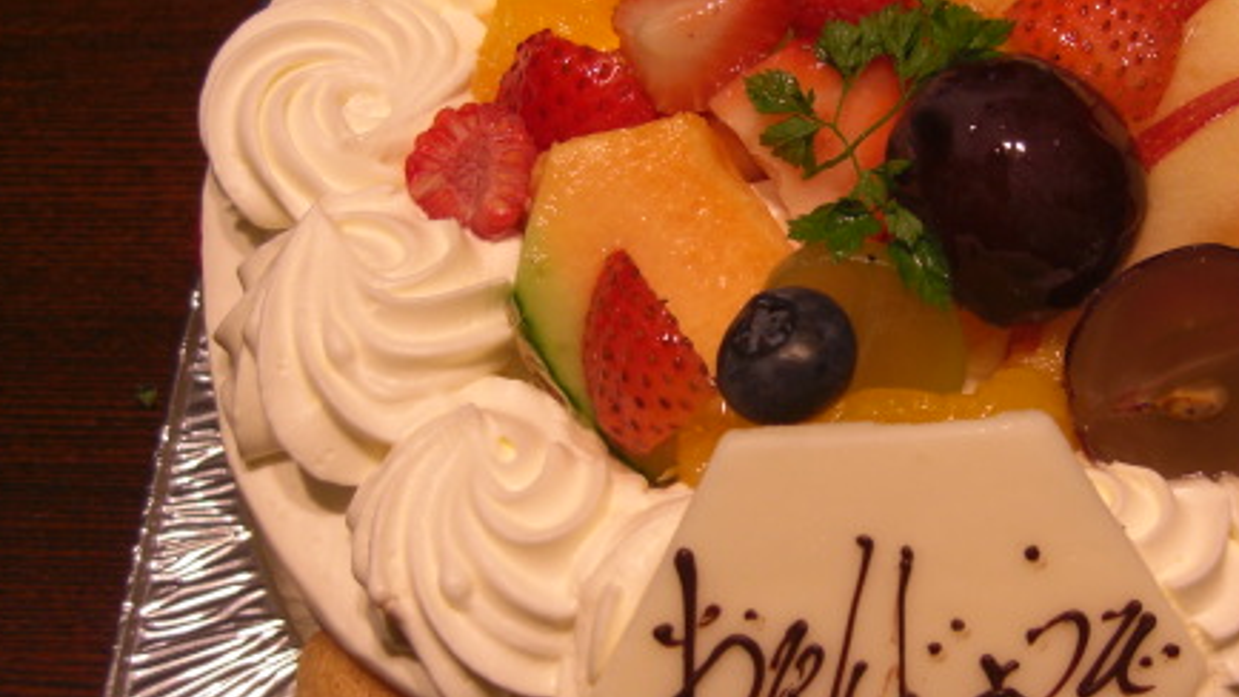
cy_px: 311
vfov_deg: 19.7
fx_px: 2004
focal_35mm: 61
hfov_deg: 33.9
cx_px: 871
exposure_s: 1/50
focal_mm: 7.9
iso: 100
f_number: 2.8
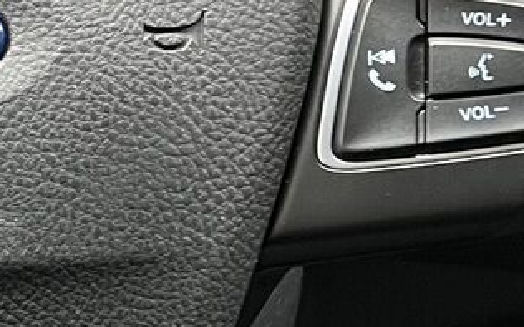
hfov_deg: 13.5
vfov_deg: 8.7
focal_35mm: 149
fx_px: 2126
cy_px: 25
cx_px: -157
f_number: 1.5
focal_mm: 5.7
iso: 200
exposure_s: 1/50
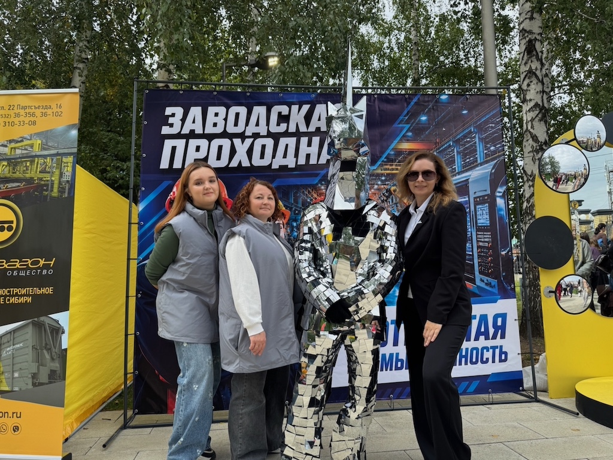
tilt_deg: +5.8
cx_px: 306
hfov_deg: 71.6
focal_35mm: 24
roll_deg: +0.9
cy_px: 230
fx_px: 425
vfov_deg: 56.8
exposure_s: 1/1488
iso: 80
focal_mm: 6.76
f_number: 1.78
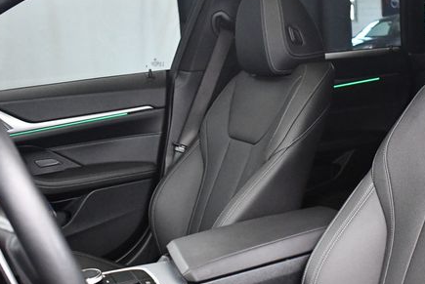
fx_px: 626
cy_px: 169
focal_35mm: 53
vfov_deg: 25.5
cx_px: 276
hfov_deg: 37.2
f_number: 3.5
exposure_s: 1/60
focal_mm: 18
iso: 4500
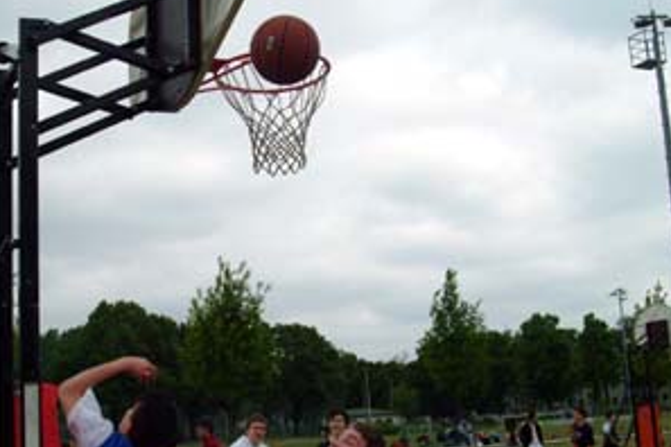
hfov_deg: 39.3
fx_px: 932
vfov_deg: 27.0
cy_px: 230
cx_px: 251
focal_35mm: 50
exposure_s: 1/500
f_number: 11
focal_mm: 22
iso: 400
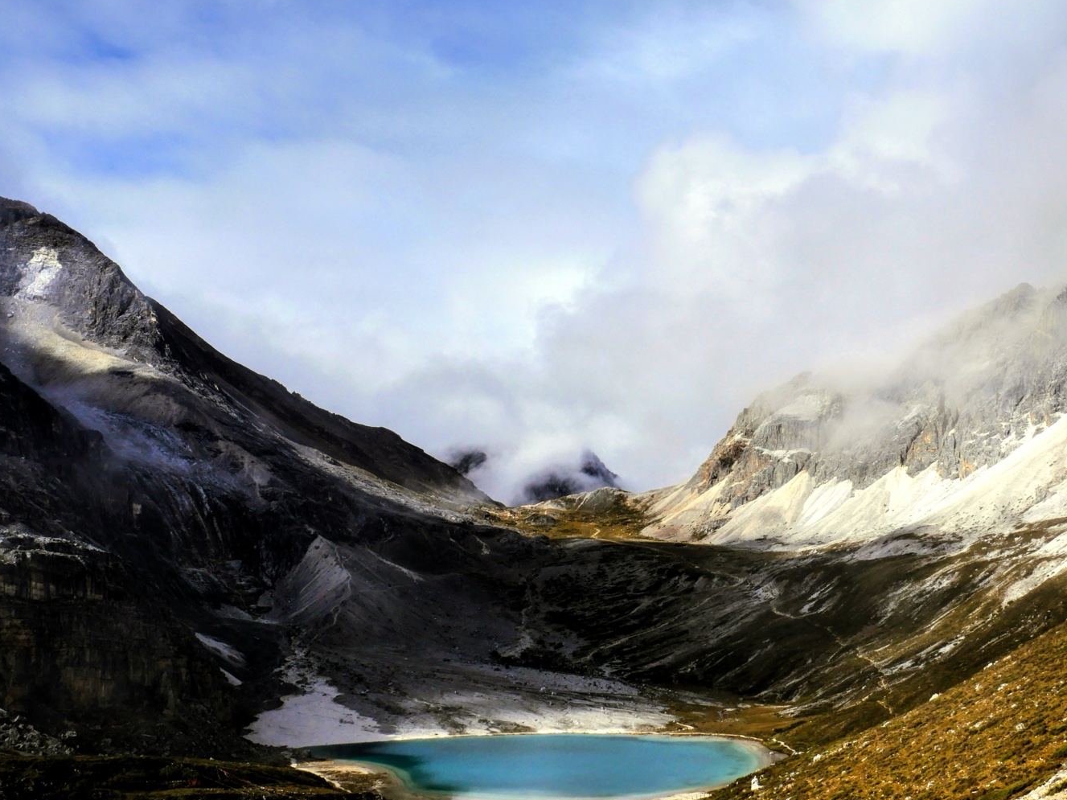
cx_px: 609
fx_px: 1264
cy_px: 330
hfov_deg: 45.7
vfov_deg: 35.0
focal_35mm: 41
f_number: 9
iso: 200
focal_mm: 17
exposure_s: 1/640
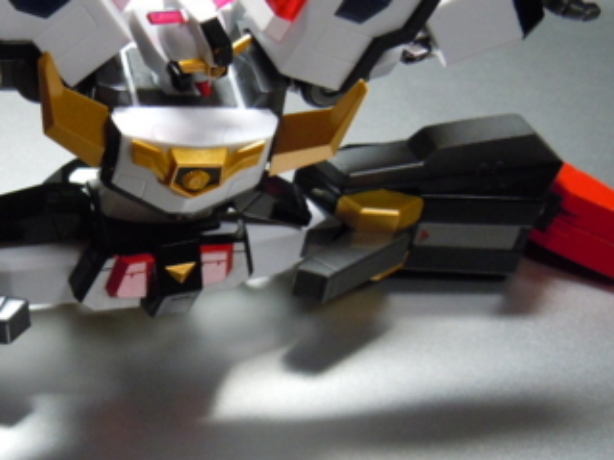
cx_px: 108
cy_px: 266
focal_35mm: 64
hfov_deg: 29.5
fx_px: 1135
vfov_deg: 22.9
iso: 400
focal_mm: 6.2
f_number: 3.6
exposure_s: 1/50
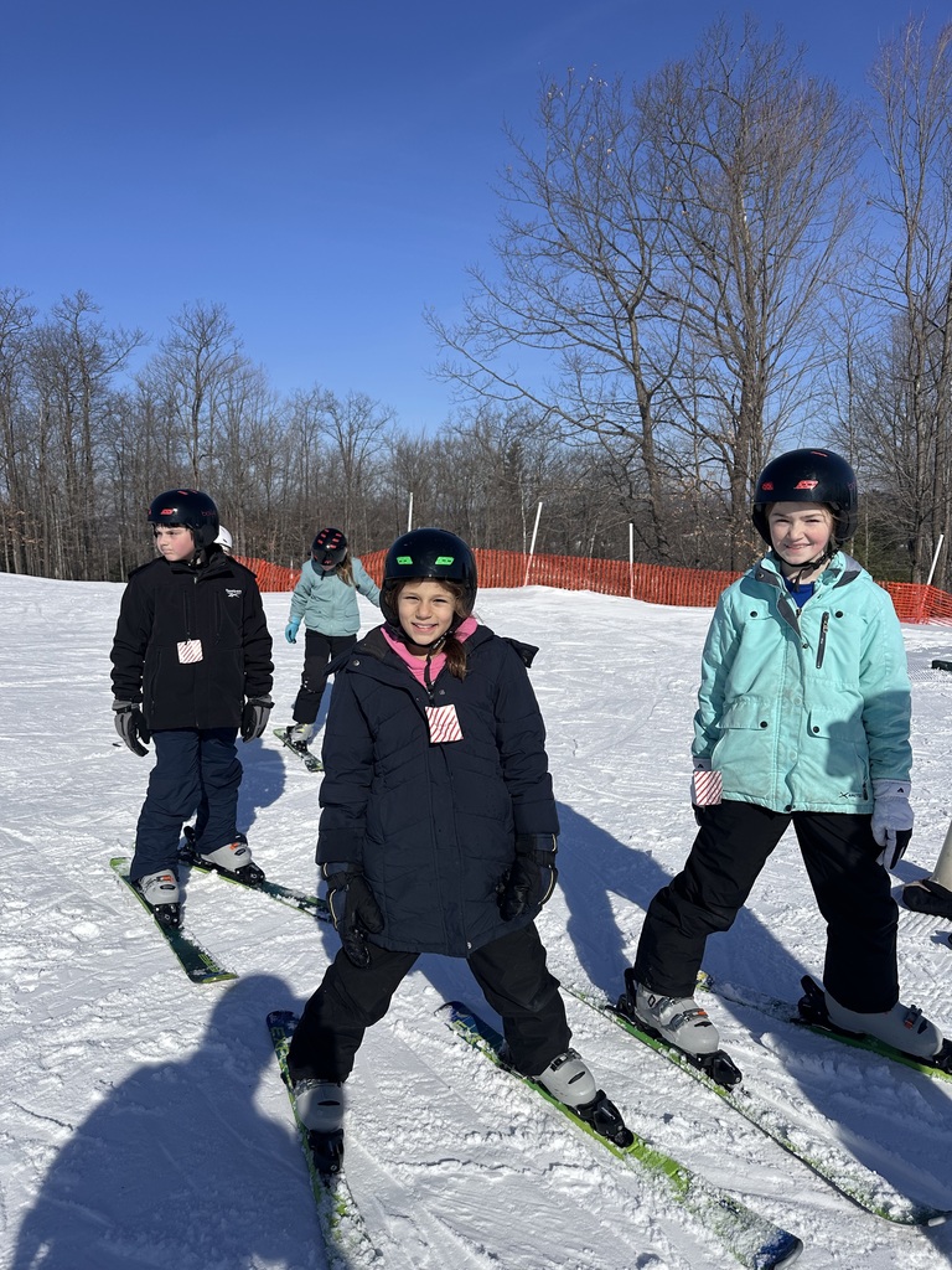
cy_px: 635
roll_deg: +0.2
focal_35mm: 24
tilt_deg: -9.0
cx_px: 476
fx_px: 880
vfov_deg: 71.6
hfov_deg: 56.8
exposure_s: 1/9709
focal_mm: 6.86
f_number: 1.78
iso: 80
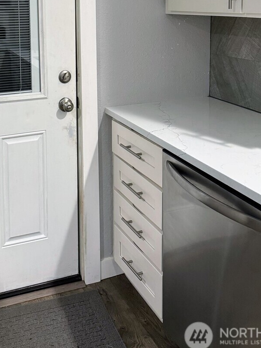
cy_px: 45
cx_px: 83
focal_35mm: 43
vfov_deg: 41.0
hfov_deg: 33.3
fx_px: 432
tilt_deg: -5.4
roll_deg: +0.9
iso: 320
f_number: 1.78
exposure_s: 1/60
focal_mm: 6.76
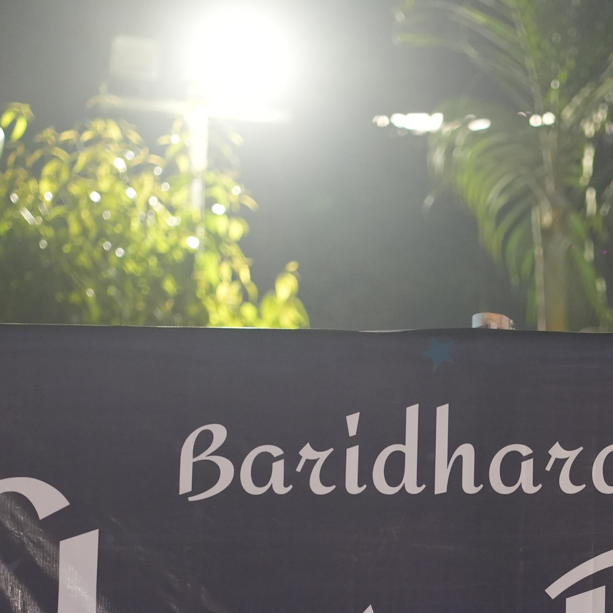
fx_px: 5229
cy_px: 711
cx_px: 590
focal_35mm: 261
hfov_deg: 6.7
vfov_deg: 6.7
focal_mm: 85
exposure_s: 1/125
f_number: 2
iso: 2000
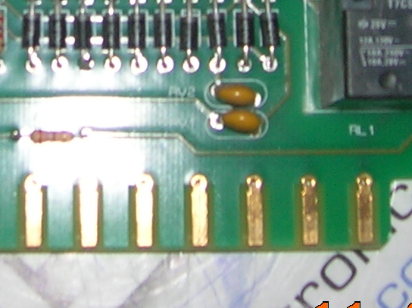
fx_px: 1700
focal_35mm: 143
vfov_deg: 10.0
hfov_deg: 13.7
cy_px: -189
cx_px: 59
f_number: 2.9
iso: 50
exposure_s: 1/60.1
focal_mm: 5.7
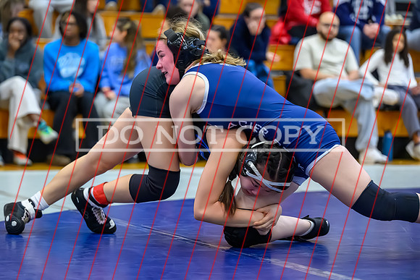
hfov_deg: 17.0
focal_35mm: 120
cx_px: 177
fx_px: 1404
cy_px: 135
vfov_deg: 11.4
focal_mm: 104
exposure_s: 1/500
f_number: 2.8
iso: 10000
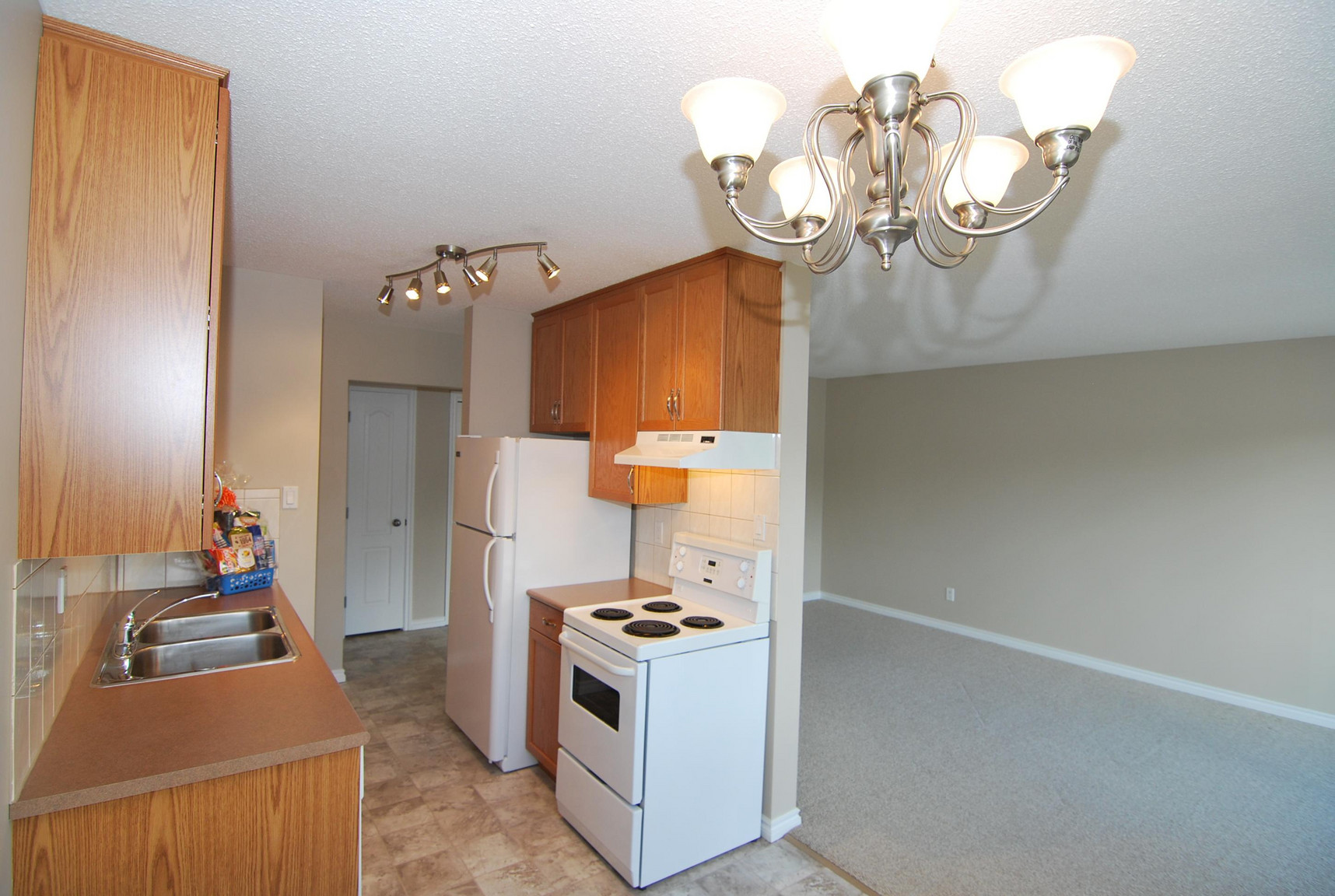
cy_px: 448
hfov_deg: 94.9
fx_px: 613
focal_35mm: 16
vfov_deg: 72.3
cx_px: 668
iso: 200
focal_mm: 11
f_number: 4.5
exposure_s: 1/80
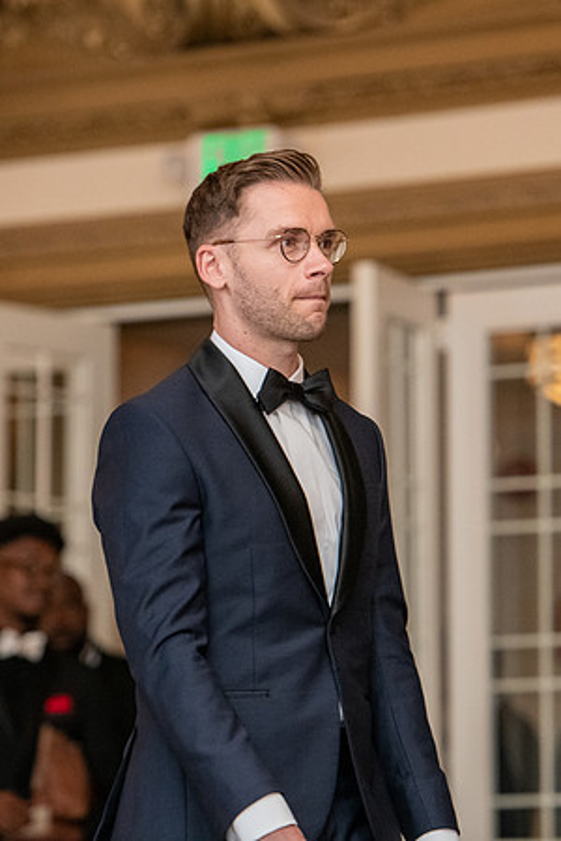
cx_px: 280
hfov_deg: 6.3
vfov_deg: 9.5
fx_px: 5085
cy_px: 420
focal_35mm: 218
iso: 2500
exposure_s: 1/500
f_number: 3.5
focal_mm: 145
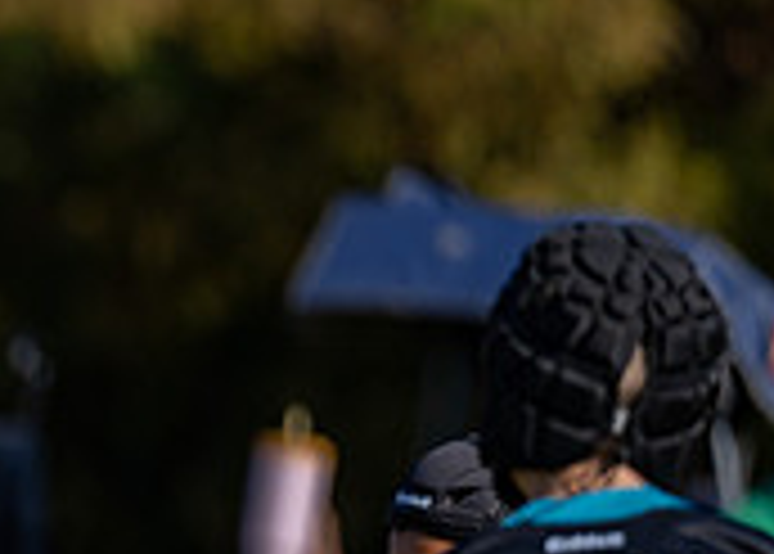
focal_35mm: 877
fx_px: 19286
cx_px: -671
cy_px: 625
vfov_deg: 1.6
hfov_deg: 2.3
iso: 100
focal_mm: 200
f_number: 2.8
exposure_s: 1/3200
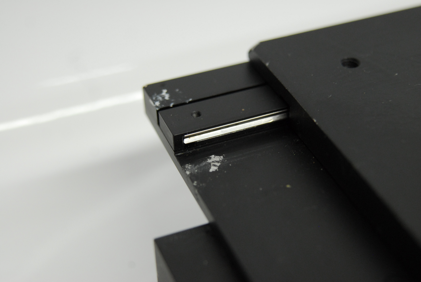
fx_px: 878
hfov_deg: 27.0
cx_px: 210
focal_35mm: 75
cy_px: 141
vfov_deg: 18.2
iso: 800
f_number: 3.5
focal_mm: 50
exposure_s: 1/100
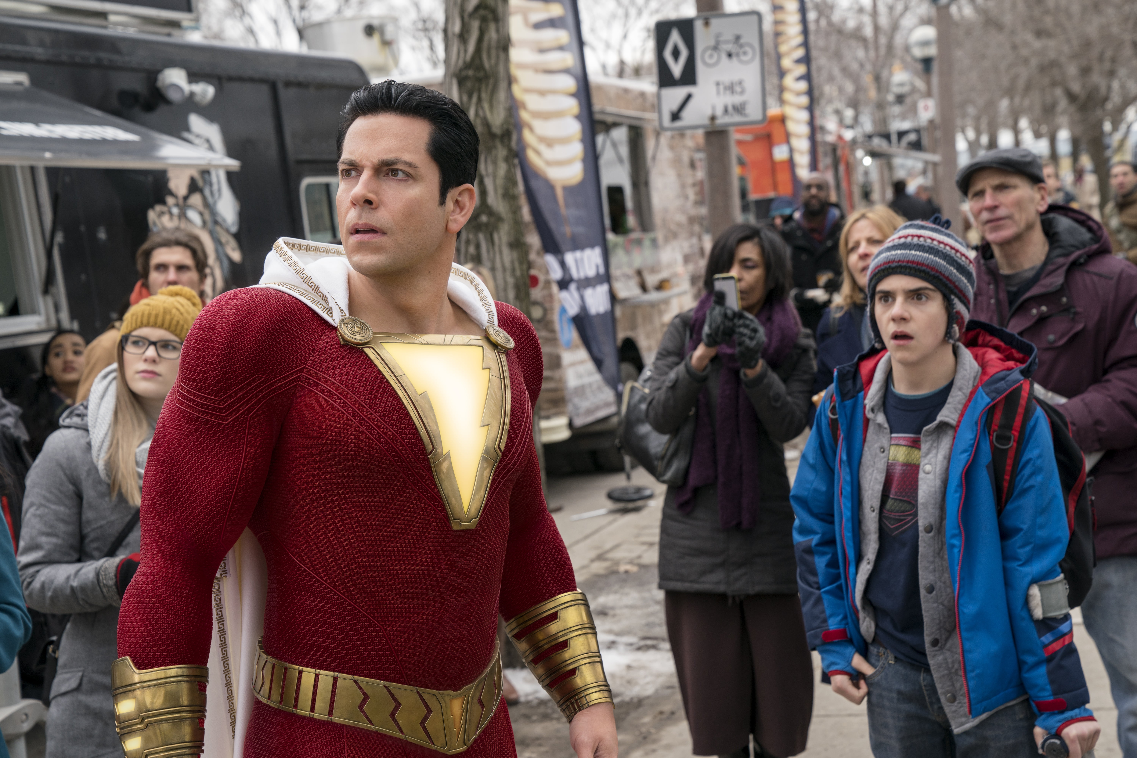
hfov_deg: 31.9
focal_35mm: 63
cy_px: 379
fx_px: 1990
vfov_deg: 21.6
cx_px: 568
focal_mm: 63
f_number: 5.6
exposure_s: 1/320
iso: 500
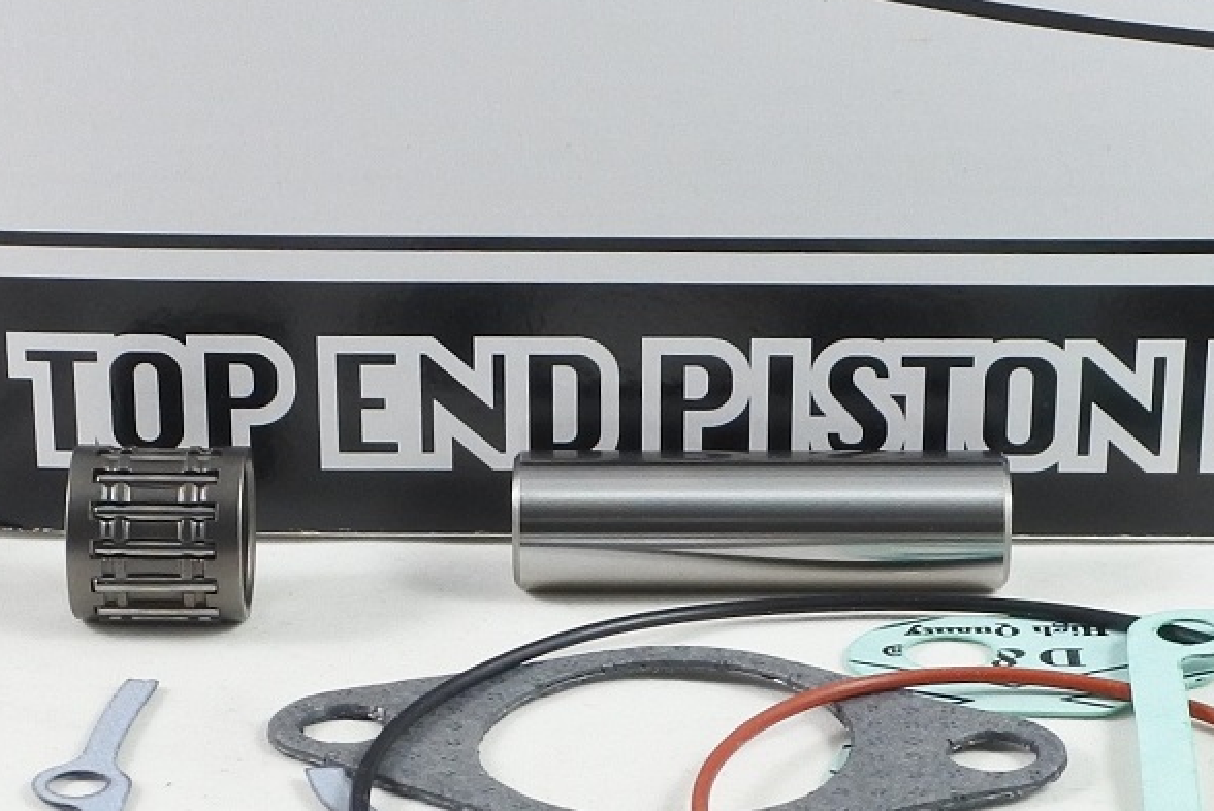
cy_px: 205
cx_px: 450
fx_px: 3003
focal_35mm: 89
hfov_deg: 22.8
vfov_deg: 15.3
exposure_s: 1/125
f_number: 3.5
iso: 450
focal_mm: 10.9
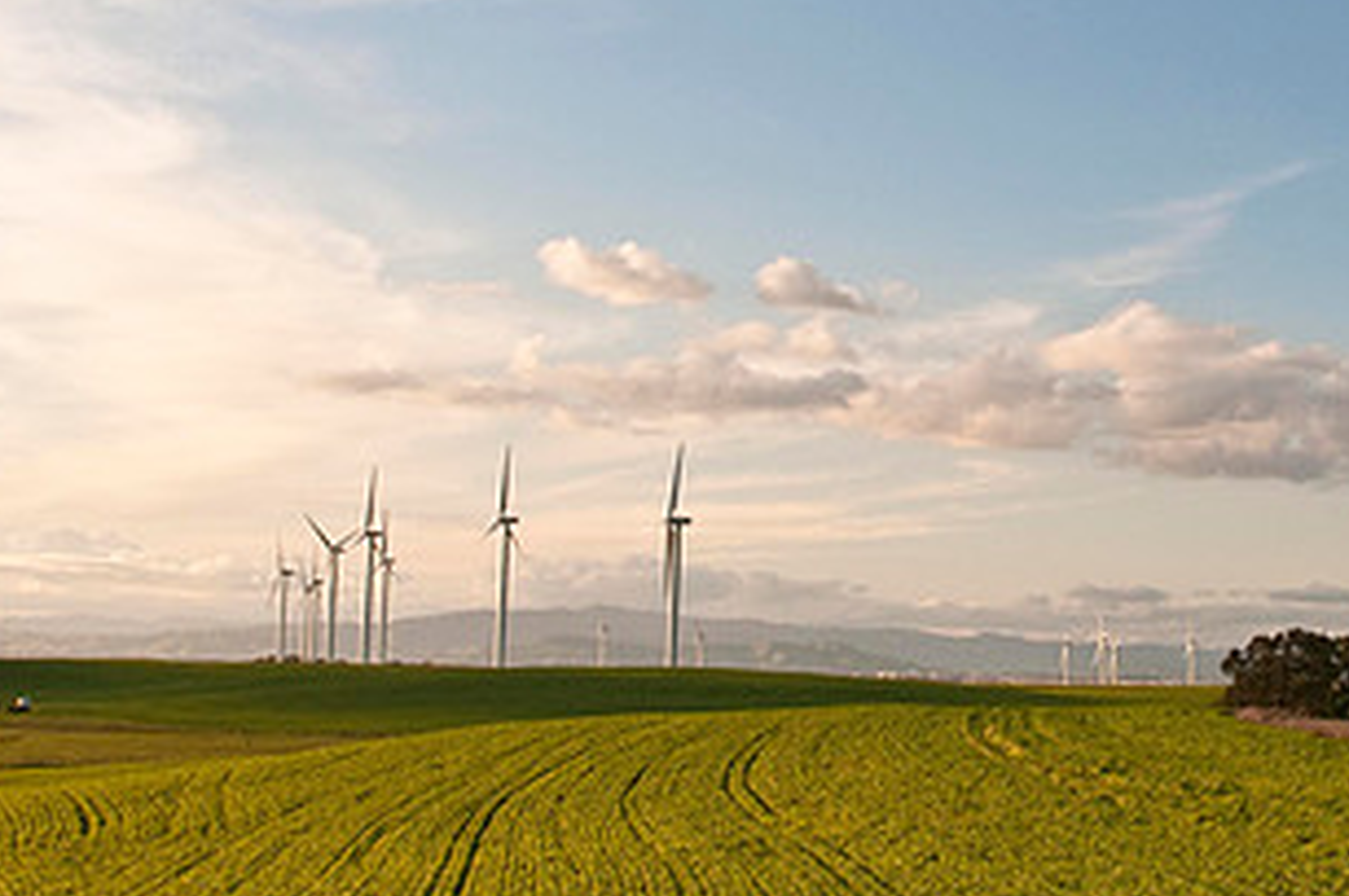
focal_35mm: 68
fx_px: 2545
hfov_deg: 29.3
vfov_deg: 19.8
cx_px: 997
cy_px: 231
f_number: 9.5
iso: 200
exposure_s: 1/60
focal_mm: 24
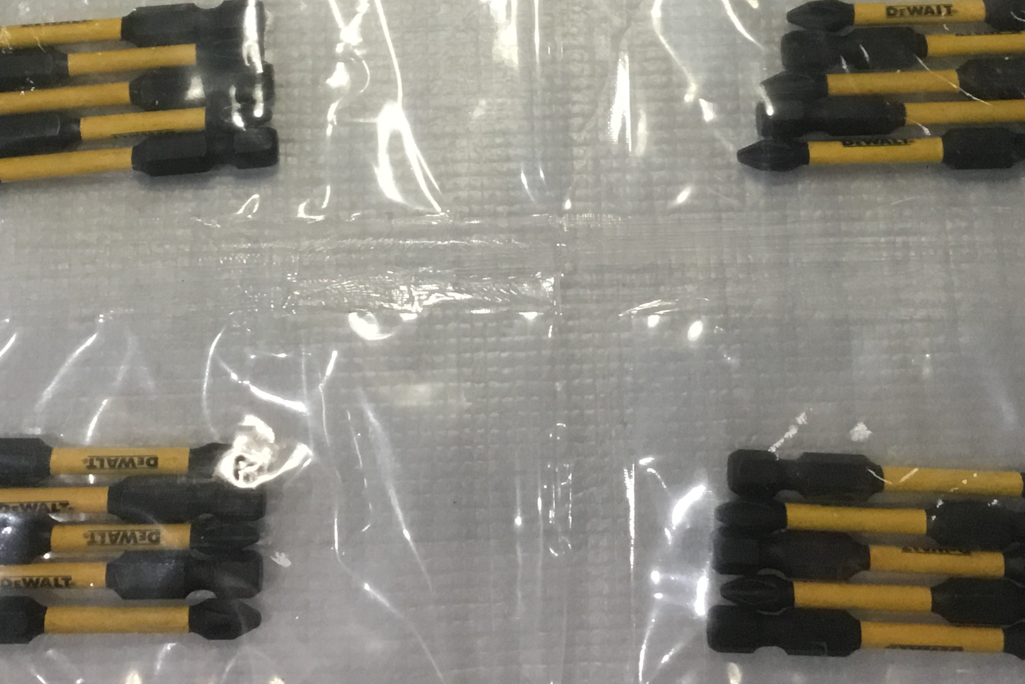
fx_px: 1794
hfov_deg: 31.9
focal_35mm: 63
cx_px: 463
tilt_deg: -74.2
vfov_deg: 20.6
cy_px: -63
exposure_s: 1/33
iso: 160
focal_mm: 3.3
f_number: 2.4
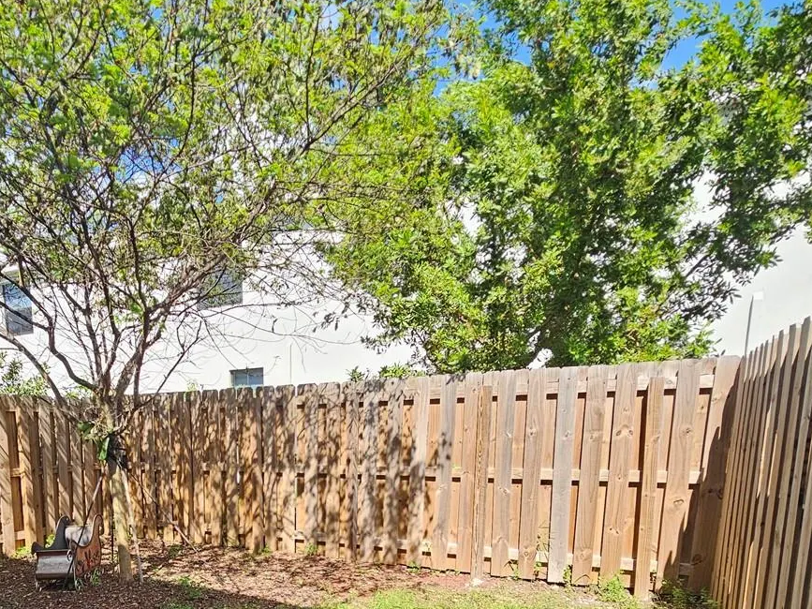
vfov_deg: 51.4
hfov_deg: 67.3
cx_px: 208
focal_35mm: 24
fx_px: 563
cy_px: 527
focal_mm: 2.2
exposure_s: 1/703
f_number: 2.2
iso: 50
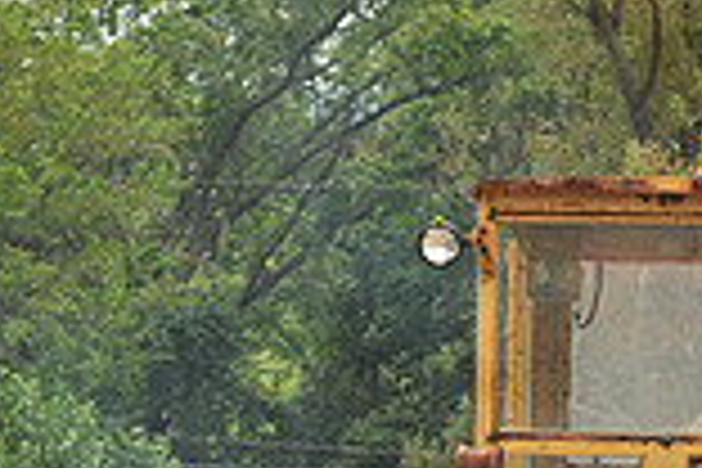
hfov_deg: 5.2
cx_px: 886
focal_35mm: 391
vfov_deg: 3.5
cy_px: 567
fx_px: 7624
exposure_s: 1/250
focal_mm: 105
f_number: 8
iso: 400
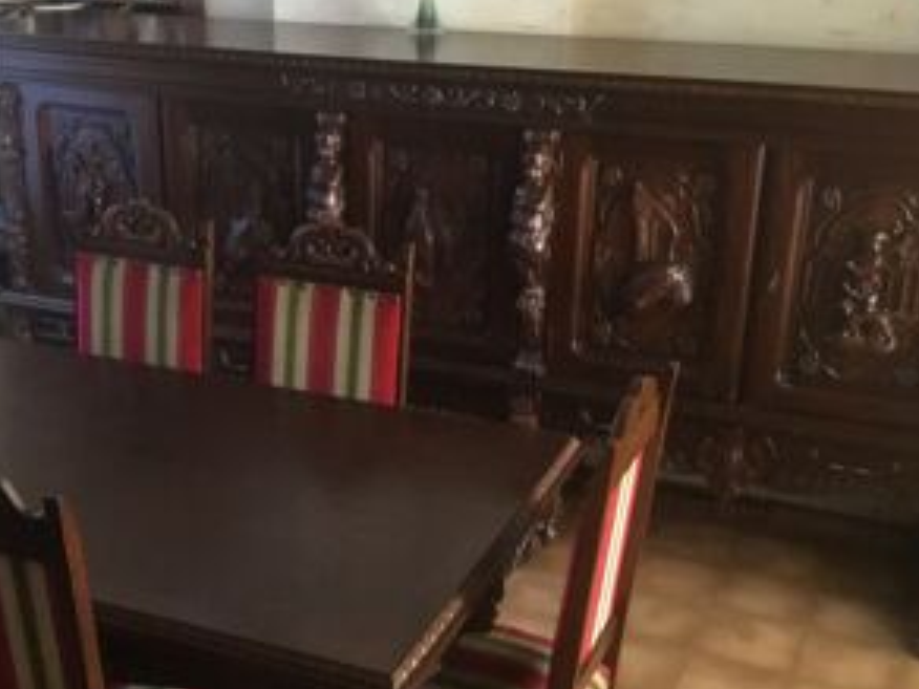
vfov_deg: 28.5
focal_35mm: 51
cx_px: 340
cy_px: 400
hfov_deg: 37.2
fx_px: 1354
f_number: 2.4
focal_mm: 3.3
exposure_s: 1/17
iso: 320
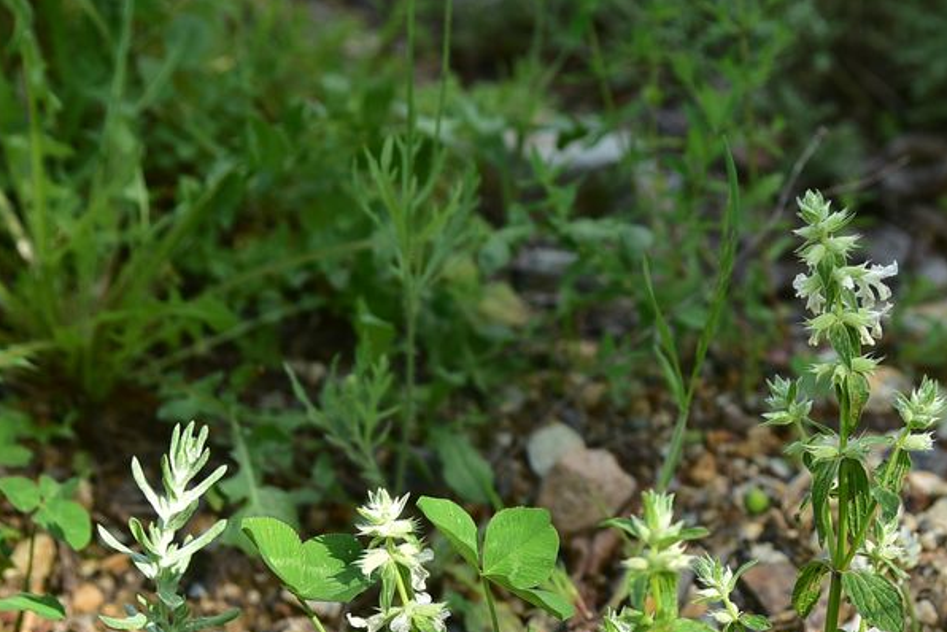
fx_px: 2869
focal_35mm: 109
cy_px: 506
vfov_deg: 12.5
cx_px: 825
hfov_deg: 18.5
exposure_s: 1/160
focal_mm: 50
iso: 160
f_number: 5.6
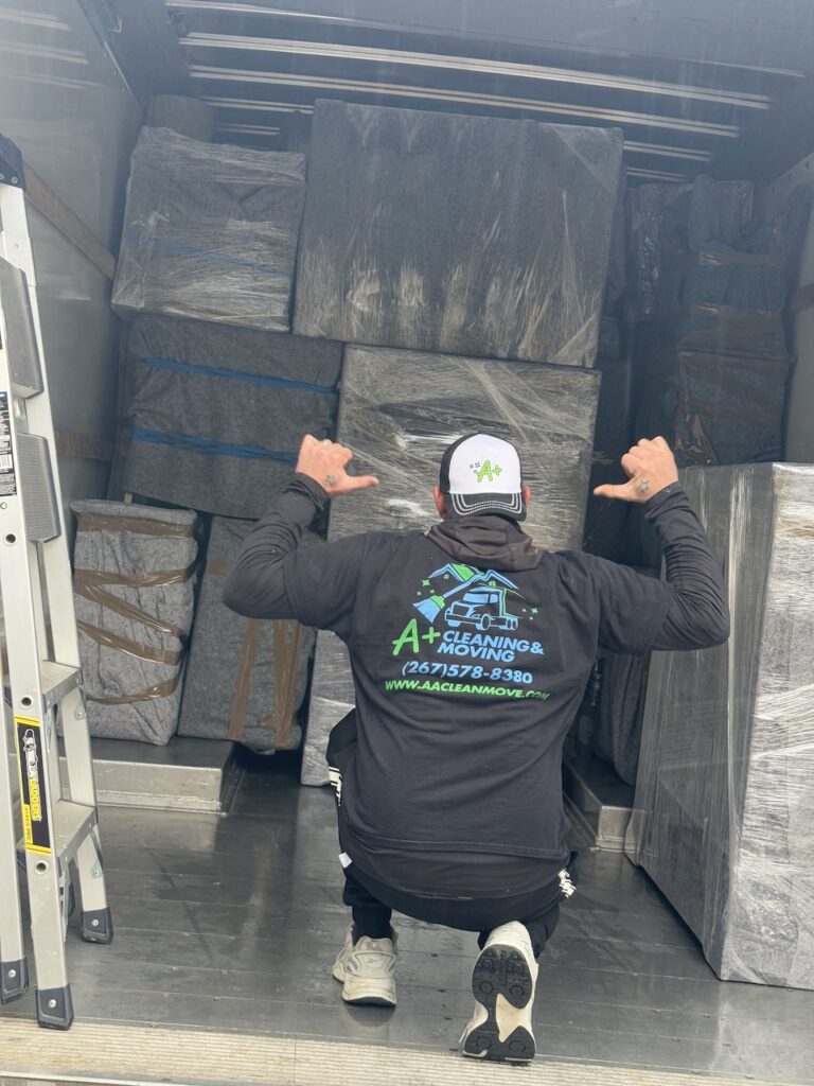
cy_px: 543
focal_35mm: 48
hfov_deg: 30.3
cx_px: 407
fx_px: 1505
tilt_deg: -2.6
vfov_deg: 39.7
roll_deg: -5.6
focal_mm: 6.76
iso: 100
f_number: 1.78
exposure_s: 1/71
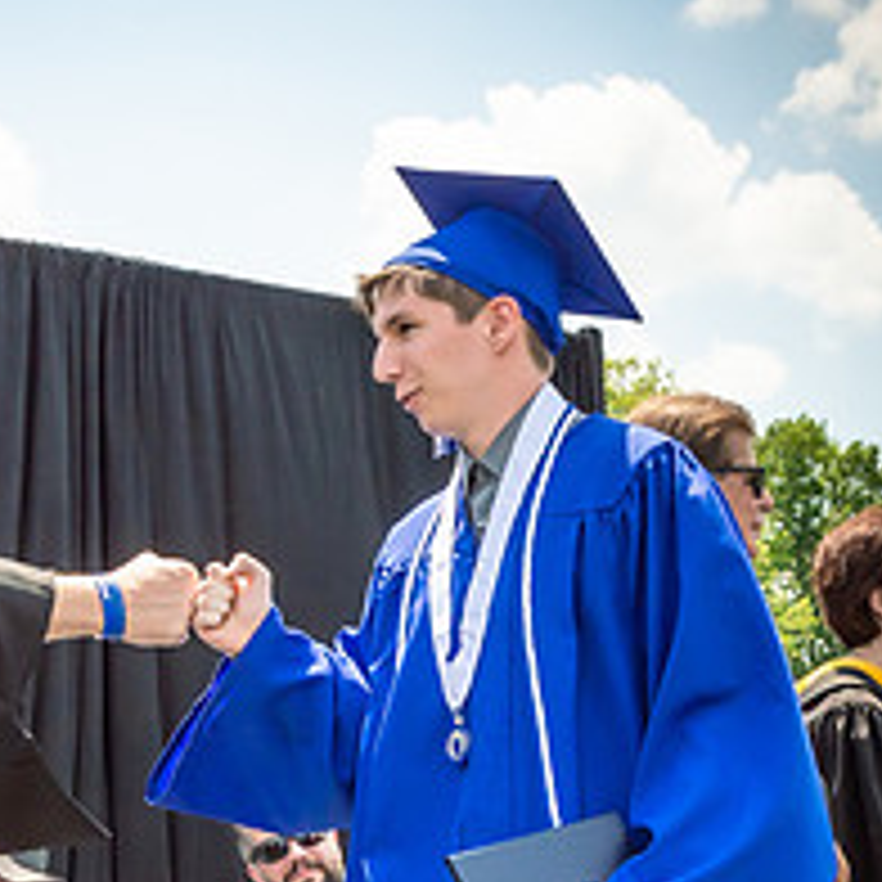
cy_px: 839
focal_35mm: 101
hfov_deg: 17.1
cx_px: 227
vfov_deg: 16.9
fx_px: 2912
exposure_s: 1/800
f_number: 7.1
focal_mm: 20
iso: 200
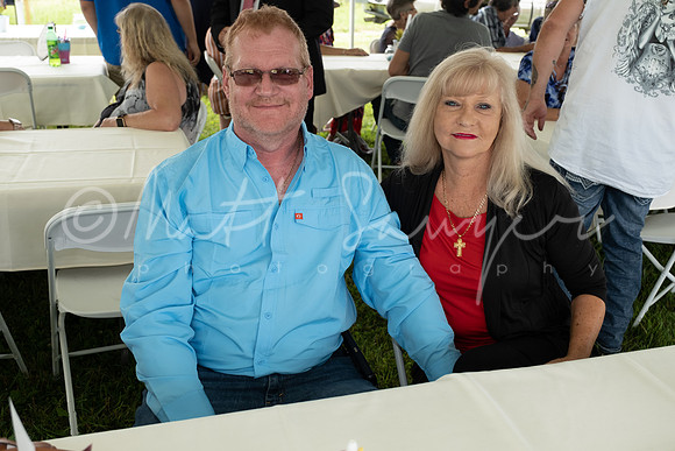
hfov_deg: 53.1
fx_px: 675
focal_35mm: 36
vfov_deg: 36.9
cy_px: 226
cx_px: 338
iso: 500
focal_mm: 24.2
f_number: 4
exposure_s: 1/250
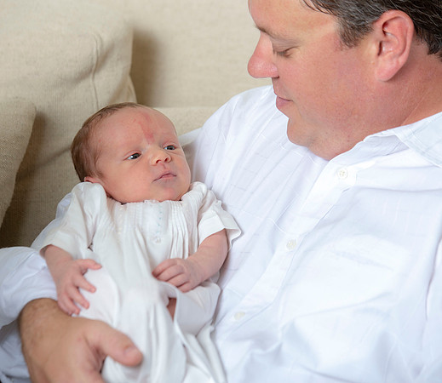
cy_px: 191
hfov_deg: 10.5
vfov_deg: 9.1
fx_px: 2399
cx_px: 202
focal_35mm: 177
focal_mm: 150
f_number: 5.6
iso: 200
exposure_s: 1/160
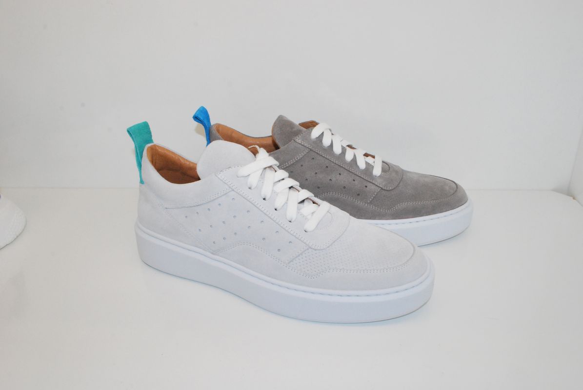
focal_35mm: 33
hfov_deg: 57.2
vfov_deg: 40.1
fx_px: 535
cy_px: 195
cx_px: 292
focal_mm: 22
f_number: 16
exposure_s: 1/200
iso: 1600
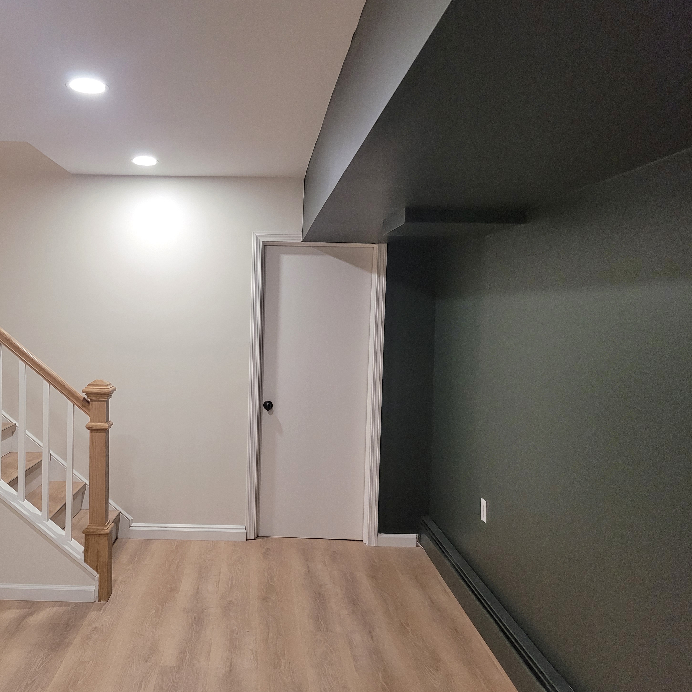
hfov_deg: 50.0
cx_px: 221
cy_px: 357
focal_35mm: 32
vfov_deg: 51.1
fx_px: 724
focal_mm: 5.4
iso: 320
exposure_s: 1/120
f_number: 1.8
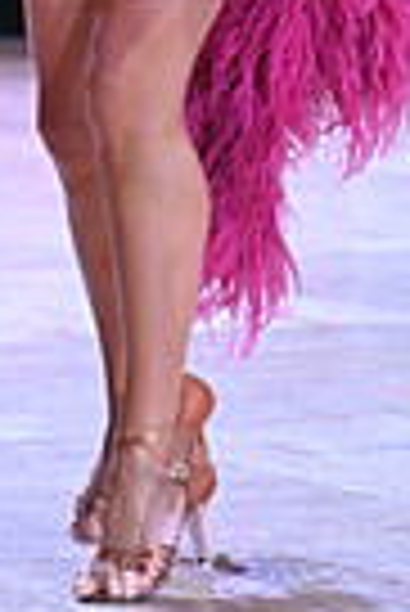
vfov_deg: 4.3
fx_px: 8110
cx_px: 493
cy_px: -153
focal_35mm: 476
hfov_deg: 2.9
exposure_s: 1/400
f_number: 7.1
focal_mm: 112
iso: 4000
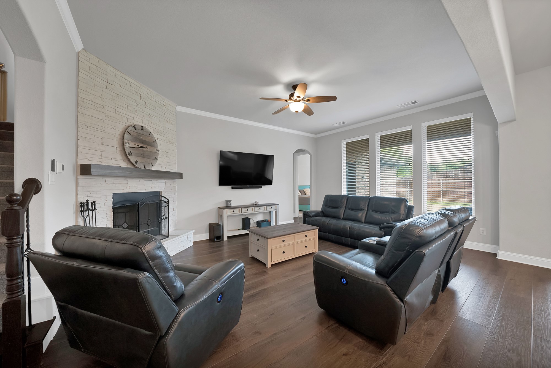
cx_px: 276
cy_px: 184
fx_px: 184
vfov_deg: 90.1
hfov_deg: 112.6
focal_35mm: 12
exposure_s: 1/5
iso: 640
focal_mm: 12
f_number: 9
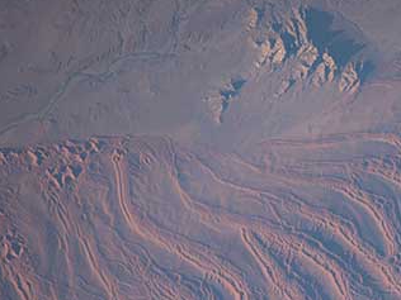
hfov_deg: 2.0
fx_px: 11468
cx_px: 349
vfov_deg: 1.5
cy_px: 245
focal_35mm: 990
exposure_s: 1/1250
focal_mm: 500
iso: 200
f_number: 8
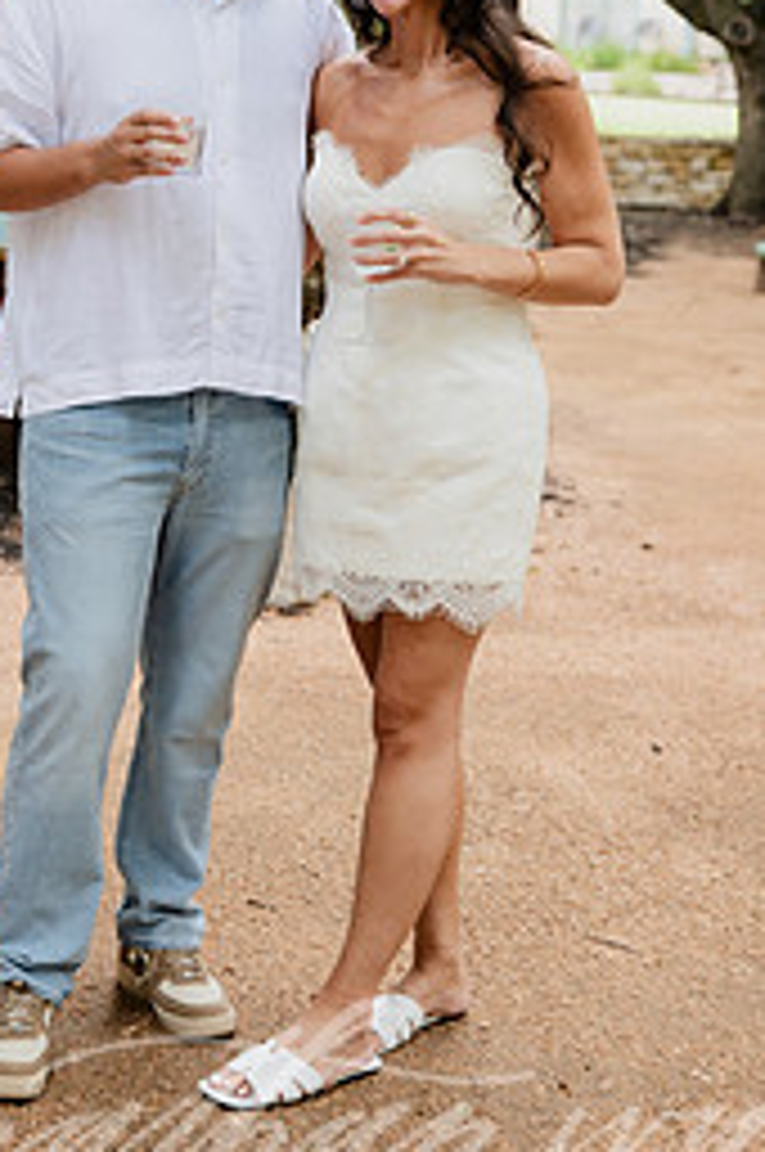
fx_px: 2589
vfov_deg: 24.8
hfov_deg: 16.8
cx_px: 256
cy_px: 302
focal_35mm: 81
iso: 400
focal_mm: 46
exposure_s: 1/200
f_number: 3.2
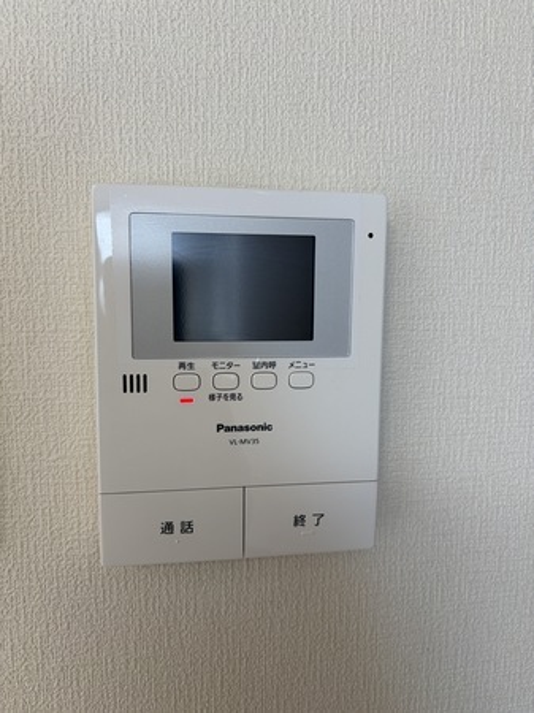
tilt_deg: -6.2
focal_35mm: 26
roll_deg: -0.2
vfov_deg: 67.3
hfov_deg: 53.0
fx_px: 535
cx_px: 267
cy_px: 356
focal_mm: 5.96
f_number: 1.6
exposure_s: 1/120
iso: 100
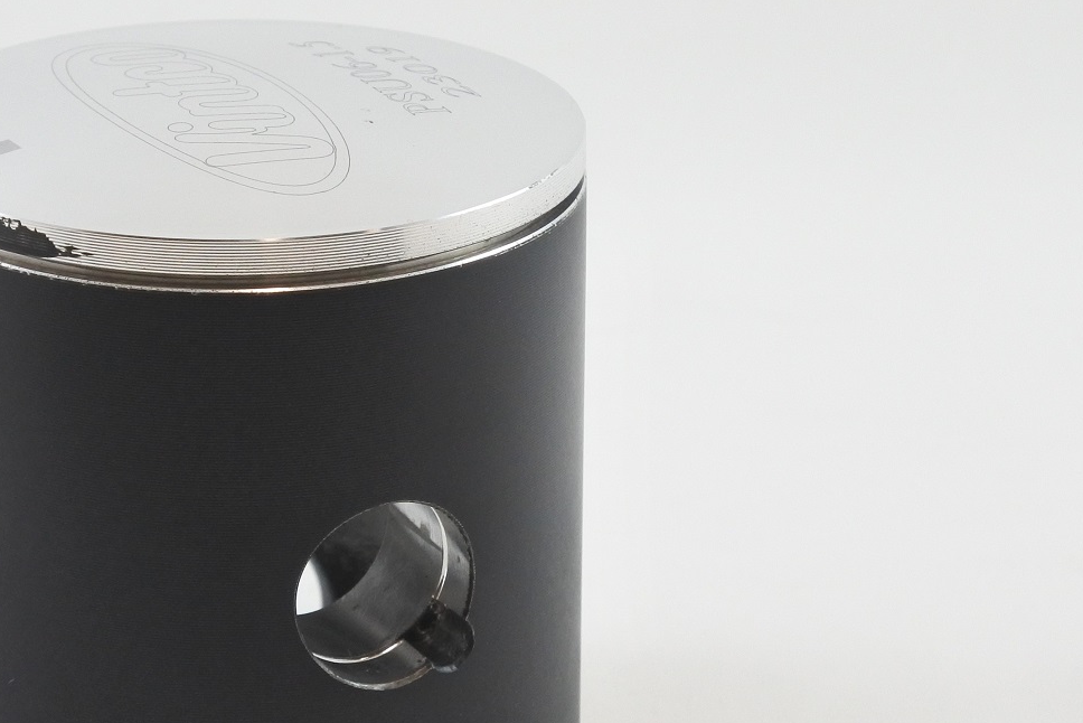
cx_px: 253
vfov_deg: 11.0
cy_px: 444
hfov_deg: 16.3
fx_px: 3761
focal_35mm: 125
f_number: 5.3
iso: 640
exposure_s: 1/125
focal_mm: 26
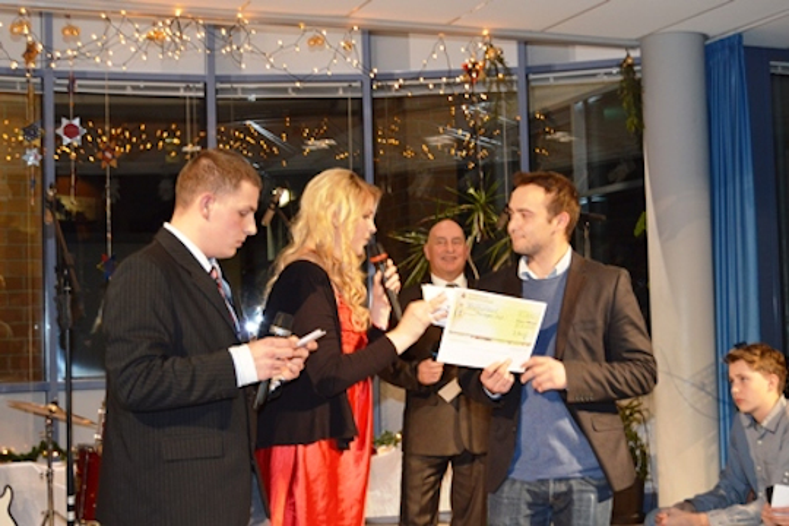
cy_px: 263
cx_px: 394
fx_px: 1151
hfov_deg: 37.9
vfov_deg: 25.8
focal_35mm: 52
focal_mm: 35
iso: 900
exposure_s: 1/60
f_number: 4.5
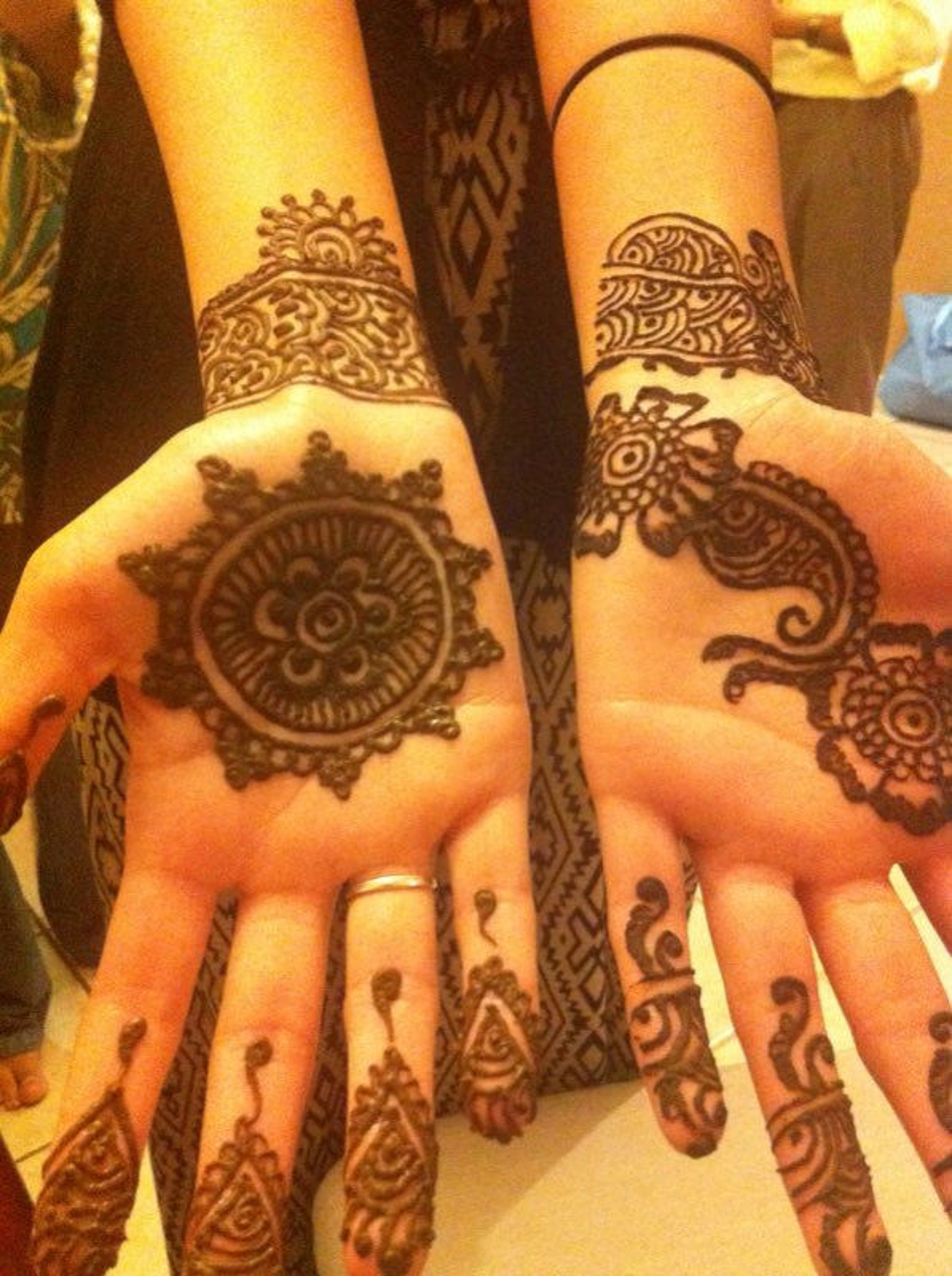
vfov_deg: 52.7
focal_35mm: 35
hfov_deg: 40.6
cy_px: 638
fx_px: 1288
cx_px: 476
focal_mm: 3.85
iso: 1000
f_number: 2.8
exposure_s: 1/15
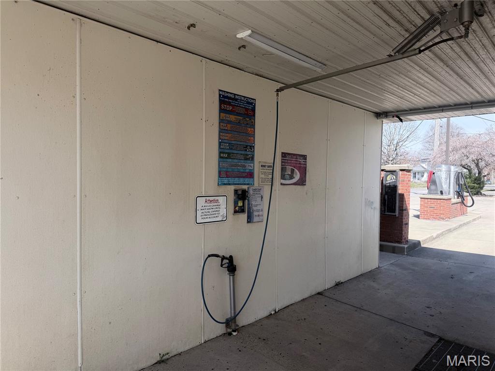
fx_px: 343
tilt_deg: +0.8
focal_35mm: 24
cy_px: 186
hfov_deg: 71.6
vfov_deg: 56.8
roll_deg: -0.9
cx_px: 248
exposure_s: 1/1812
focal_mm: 6.76
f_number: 1.78
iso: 80
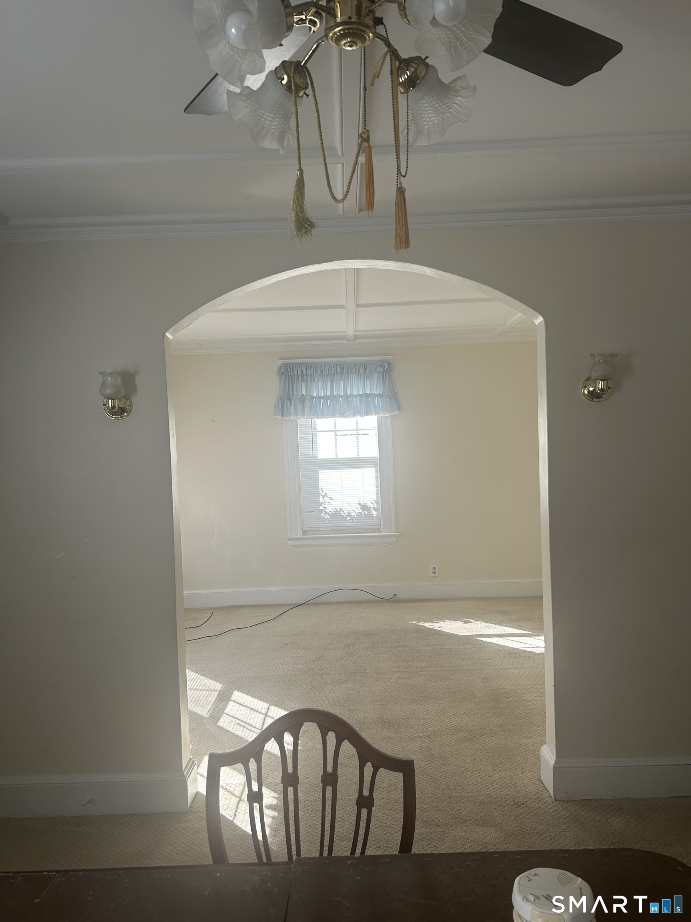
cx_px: 346
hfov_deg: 53.1
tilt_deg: -2.8
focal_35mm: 26
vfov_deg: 67.3
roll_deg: +1.6
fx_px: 692
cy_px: 461
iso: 40
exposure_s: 1/121
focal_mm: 5.7
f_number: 1.5
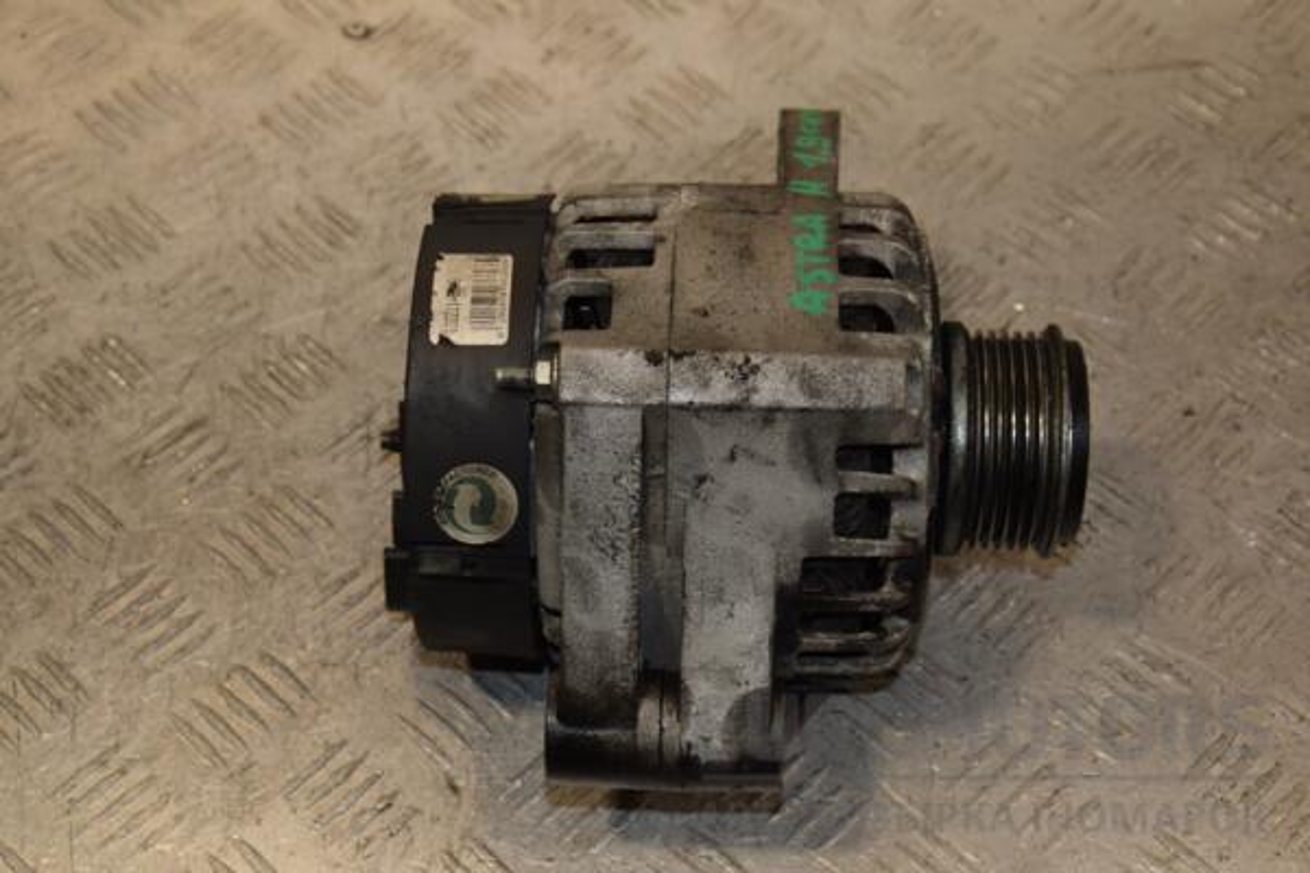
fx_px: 2292
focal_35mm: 63
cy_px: 436
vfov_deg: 21.6
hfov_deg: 31.9
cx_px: 655
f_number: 7.1
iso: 800
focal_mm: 42
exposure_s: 1/200
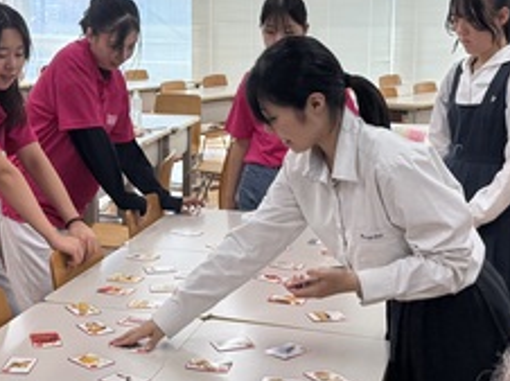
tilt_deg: -7.4
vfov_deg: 21.5
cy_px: 133
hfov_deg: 28.5
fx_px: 1001
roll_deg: +0.4
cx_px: 183
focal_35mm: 68
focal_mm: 6.76
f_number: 1.78
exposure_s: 1/290
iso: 80
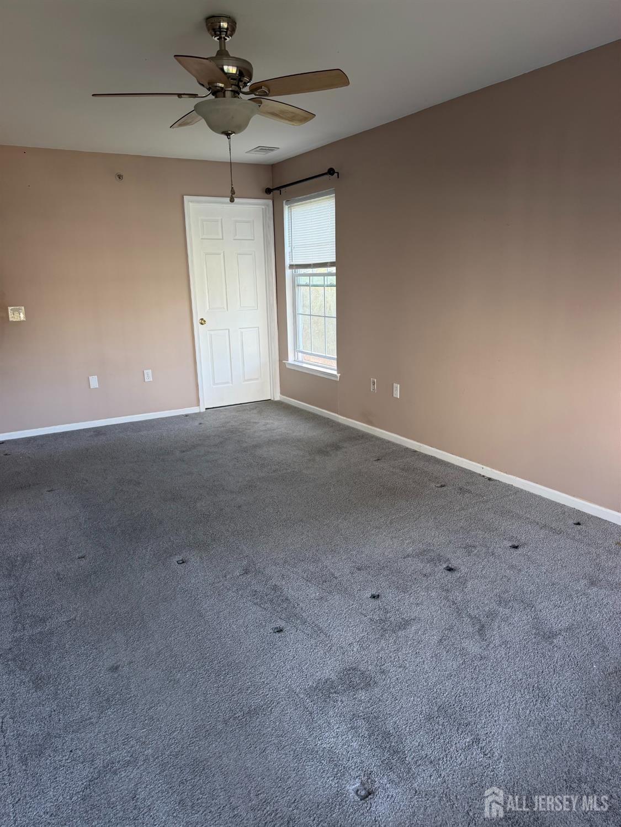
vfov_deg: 71.6
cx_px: 310
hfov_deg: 56.8
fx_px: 574
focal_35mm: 24
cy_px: 414
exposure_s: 1/121
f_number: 1.78
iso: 125
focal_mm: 6.76
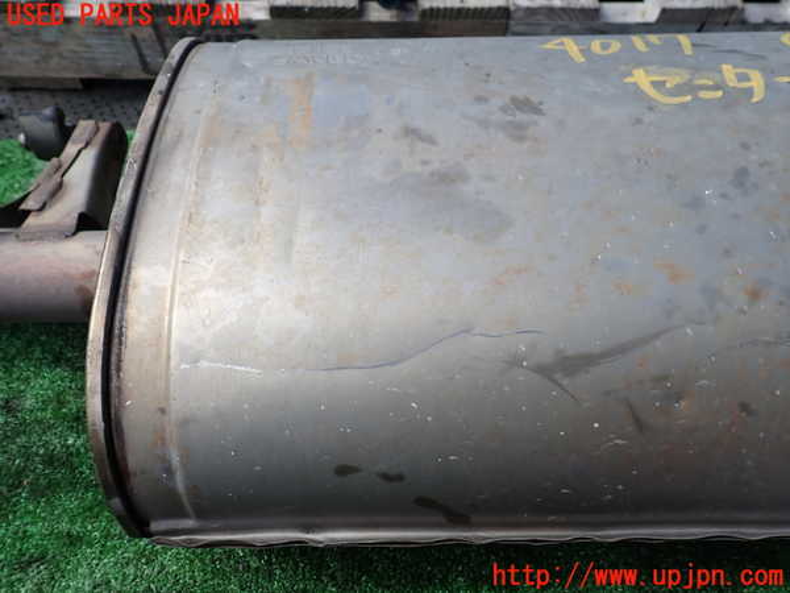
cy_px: 296
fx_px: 571
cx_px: 395
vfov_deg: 54.9
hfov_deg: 69.4
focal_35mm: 25
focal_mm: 4.5
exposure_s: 1/800
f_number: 2.8
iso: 100
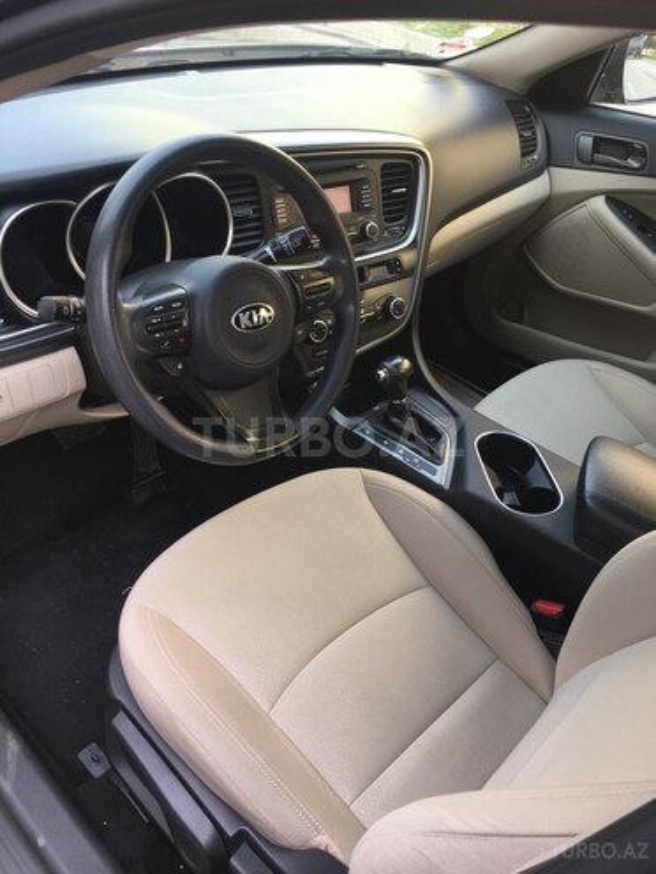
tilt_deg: -38.4
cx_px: 328
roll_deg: -8.7
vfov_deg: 61.7
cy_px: 437
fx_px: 733
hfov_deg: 48.2
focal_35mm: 29
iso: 32
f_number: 2.2
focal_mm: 4.15
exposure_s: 1/50
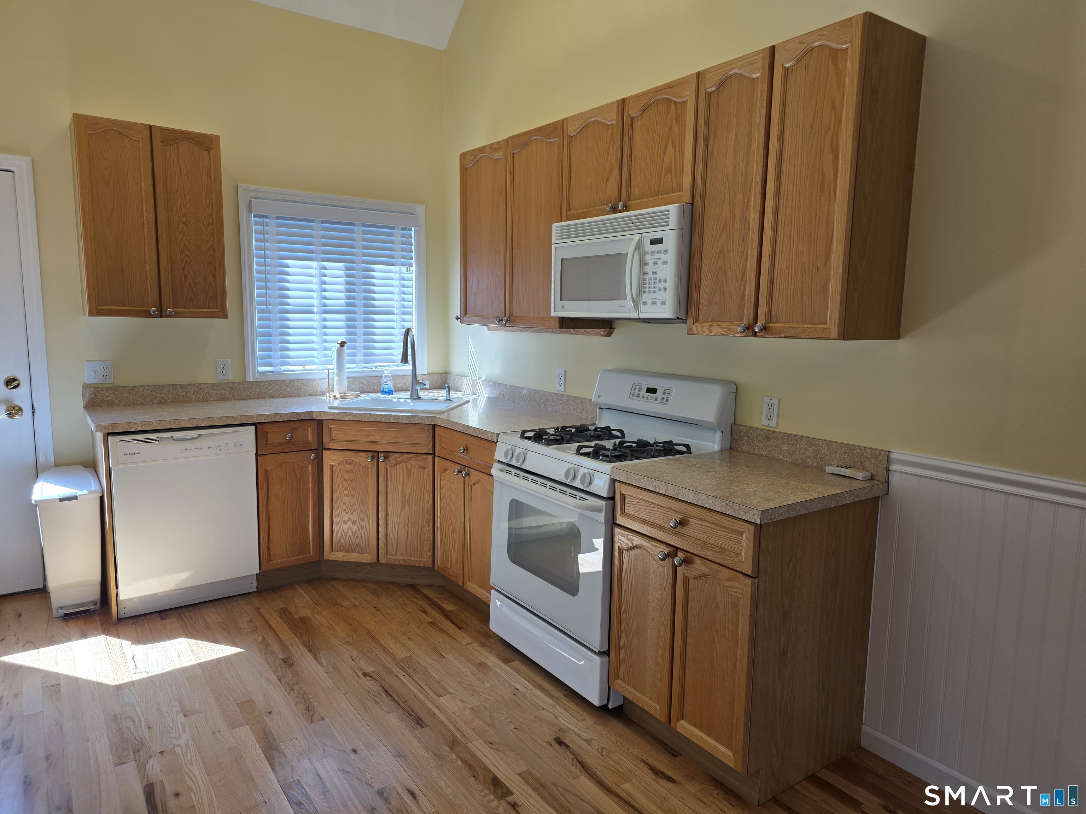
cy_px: 407
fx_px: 722
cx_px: 543
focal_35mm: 23
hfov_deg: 73.9
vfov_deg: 58.9
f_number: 1.7
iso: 40
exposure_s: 1/120
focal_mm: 6.25
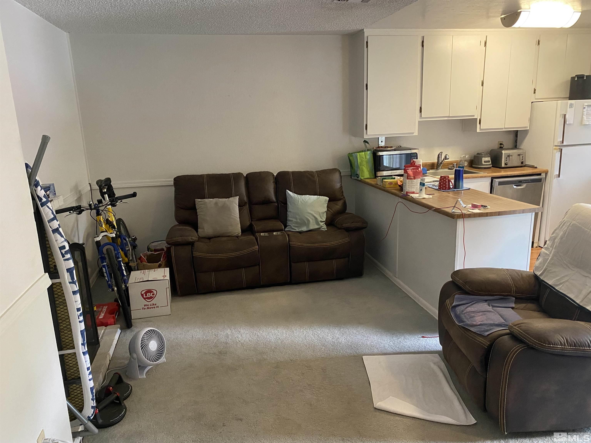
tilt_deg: -14.8
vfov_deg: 53.1
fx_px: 444
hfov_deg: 67.3
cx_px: 296
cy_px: 222
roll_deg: +2.7
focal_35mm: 26
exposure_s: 1/60
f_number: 1.8
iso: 500
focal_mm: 4.25
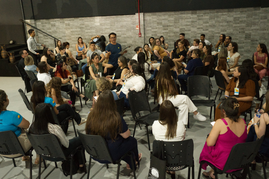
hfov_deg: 54.4
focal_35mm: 35
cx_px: 134
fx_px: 262
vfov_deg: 37.9
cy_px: 90
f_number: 5.6
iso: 20000
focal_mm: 35
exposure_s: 1/80
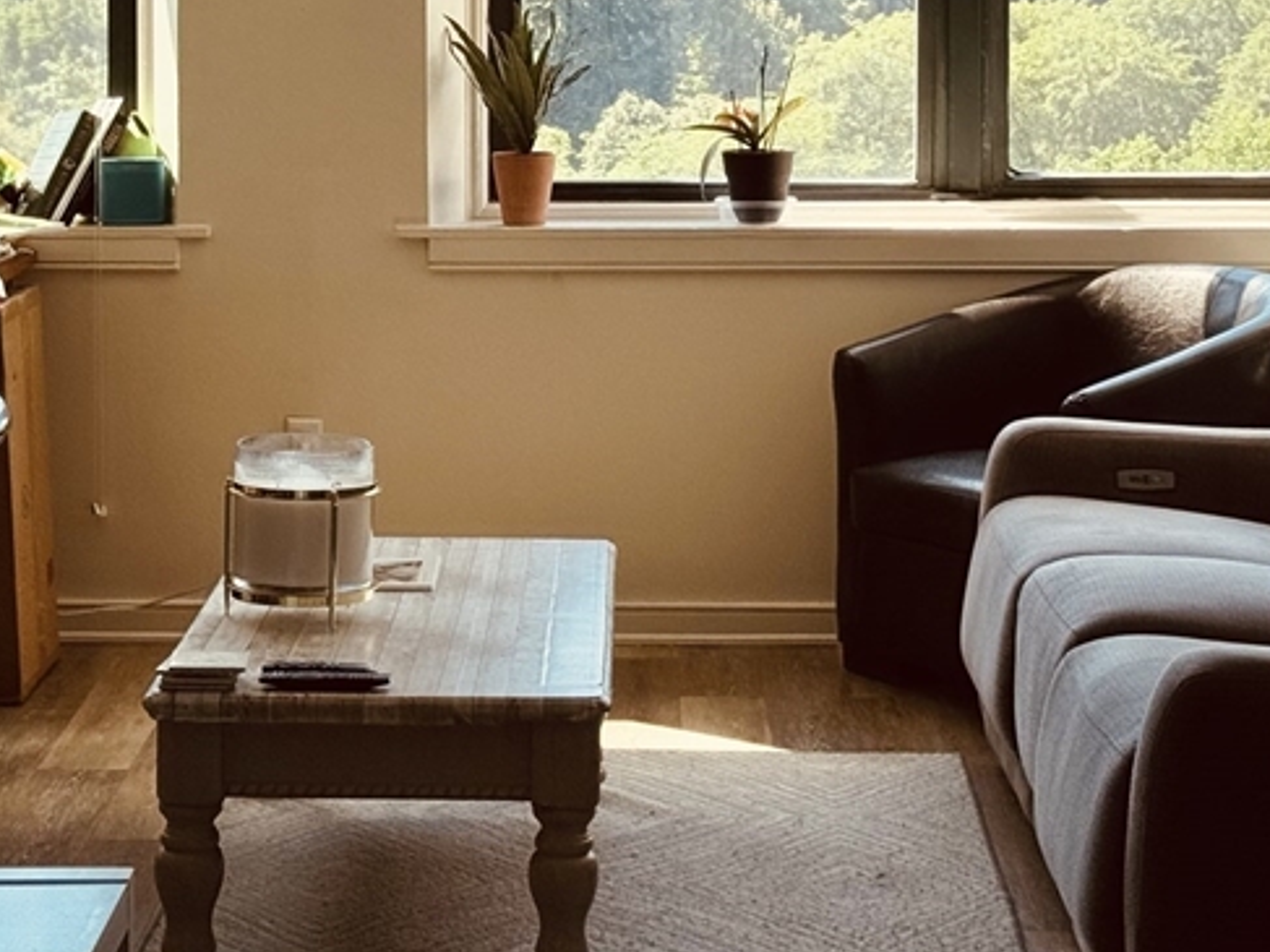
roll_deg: -0.5
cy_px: 86
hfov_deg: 19.4
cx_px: 511
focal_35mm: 101
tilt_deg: -3.2
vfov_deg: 14.5
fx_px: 3705
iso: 64
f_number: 1.78
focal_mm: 6.76
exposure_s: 1/1238
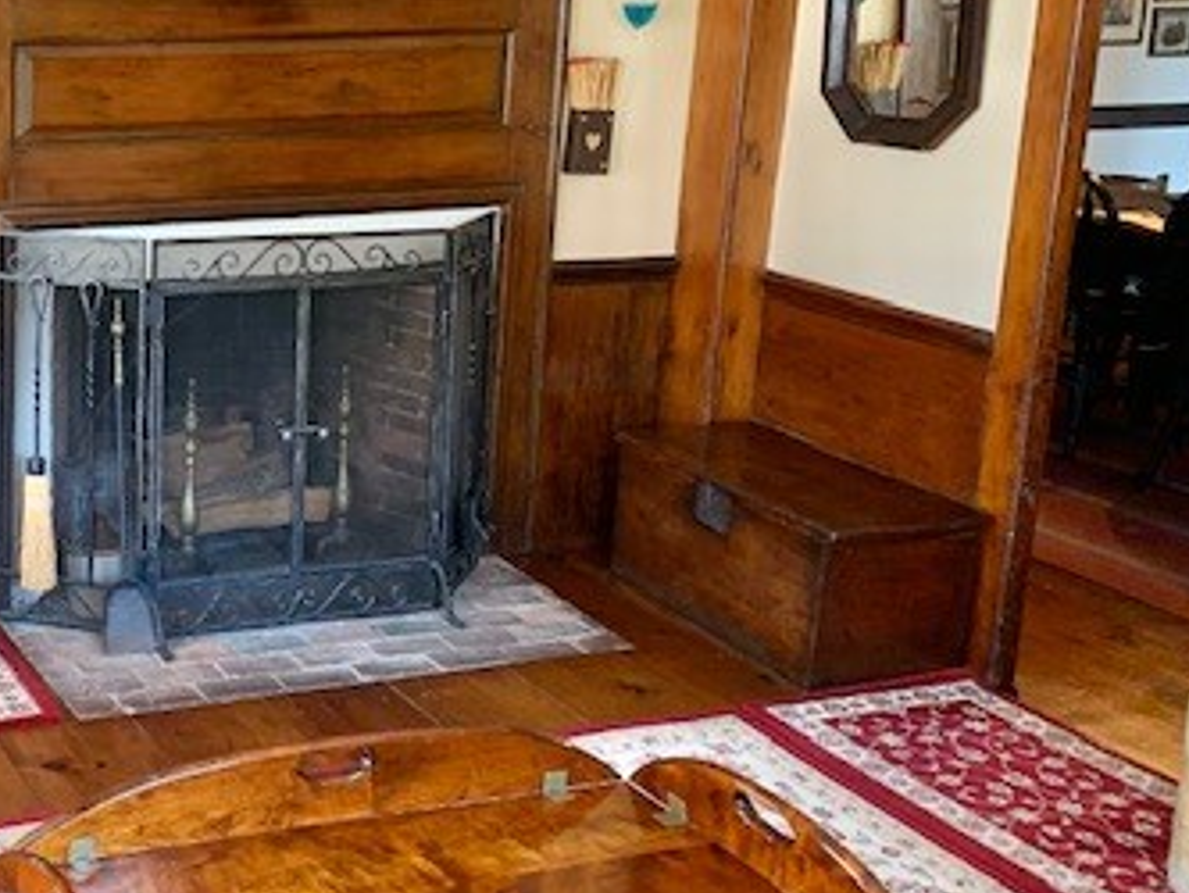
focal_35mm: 50
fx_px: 1718
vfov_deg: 28.9
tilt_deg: -10.4
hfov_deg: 35.4
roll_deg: -0.4
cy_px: 304
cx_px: 64
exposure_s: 1/60
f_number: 1.8
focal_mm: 4.25
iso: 200
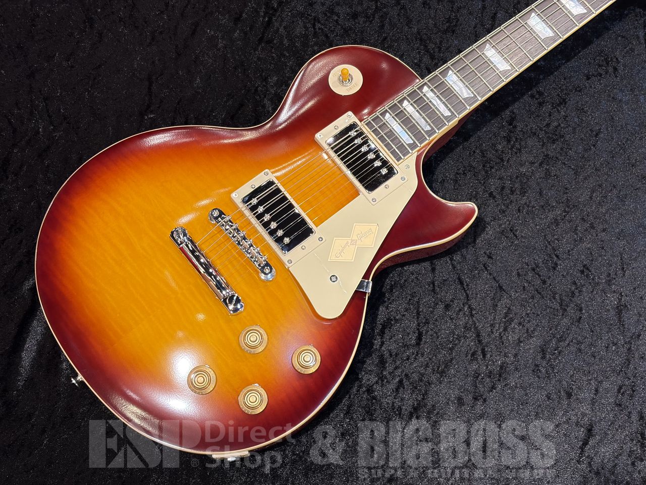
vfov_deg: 28.0
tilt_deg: -70.4
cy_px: 242
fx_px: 970
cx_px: 323
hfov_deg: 36.8
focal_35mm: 52
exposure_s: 1/60
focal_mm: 5.96
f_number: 1.6
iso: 125
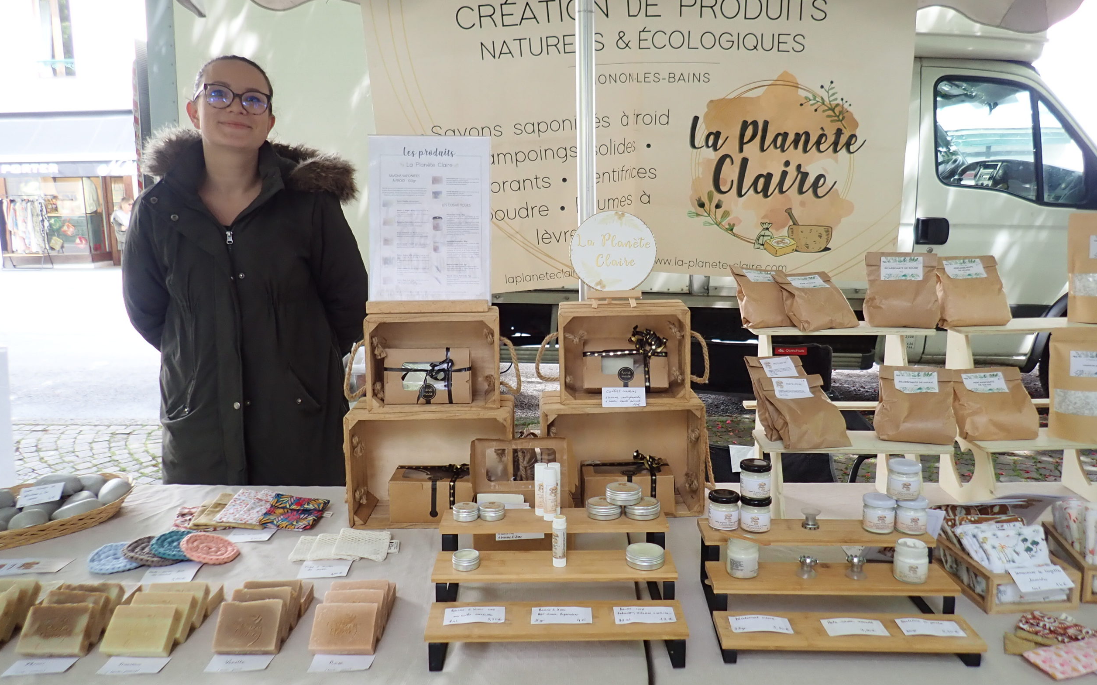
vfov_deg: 46.0
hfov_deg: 68.4
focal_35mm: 27
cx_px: 556
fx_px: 807
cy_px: 321
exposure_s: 1/100
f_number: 2
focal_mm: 4.5
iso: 100
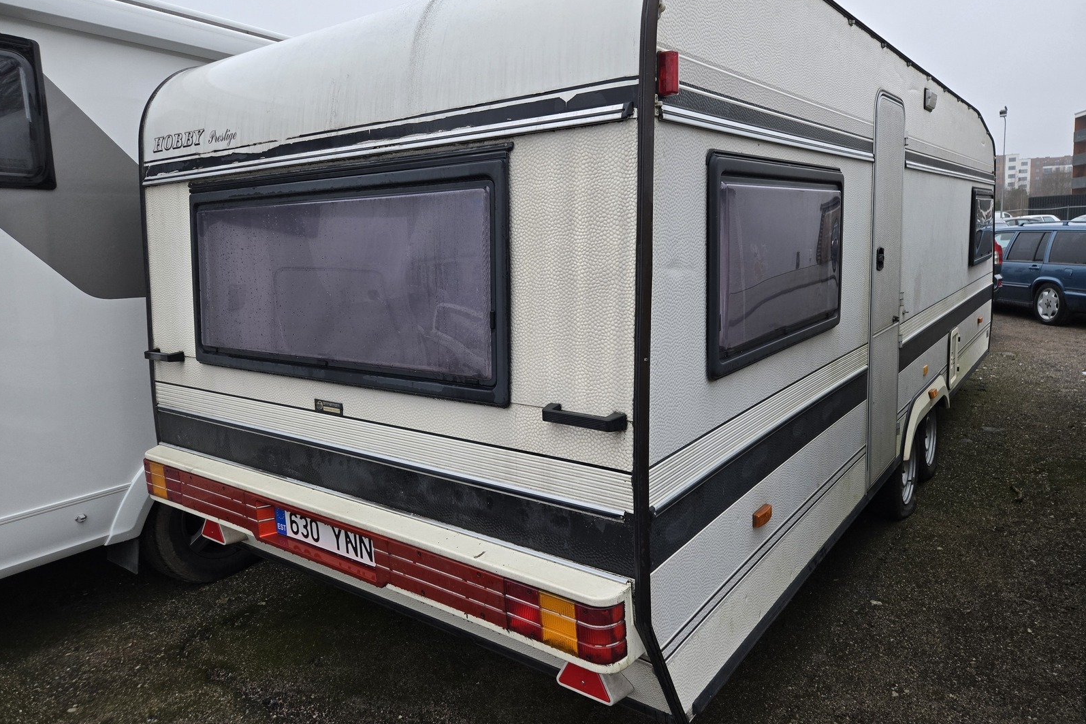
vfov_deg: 53.1
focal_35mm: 24
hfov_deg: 73.7
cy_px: 339
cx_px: 542
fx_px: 724
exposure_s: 1/508
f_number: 1.8
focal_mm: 5.4
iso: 100
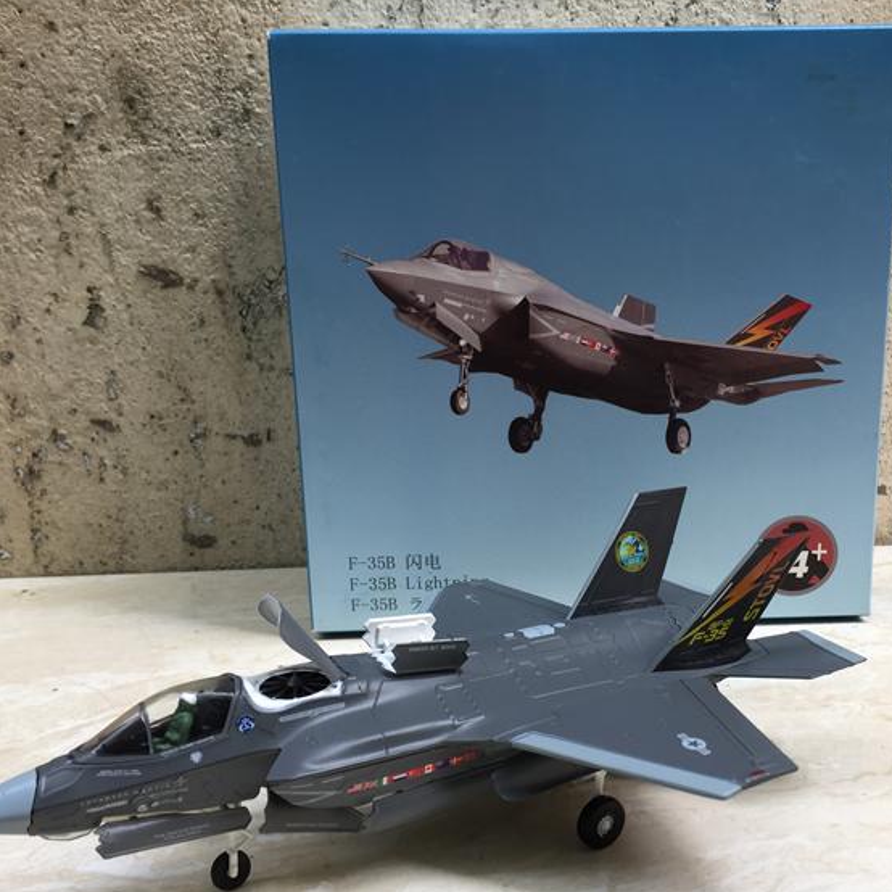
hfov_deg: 44.5
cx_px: 564
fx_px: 1079
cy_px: 467
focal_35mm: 37
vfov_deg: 44.9
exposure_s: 1/104
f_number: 2.2
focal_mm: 4.15
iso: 32
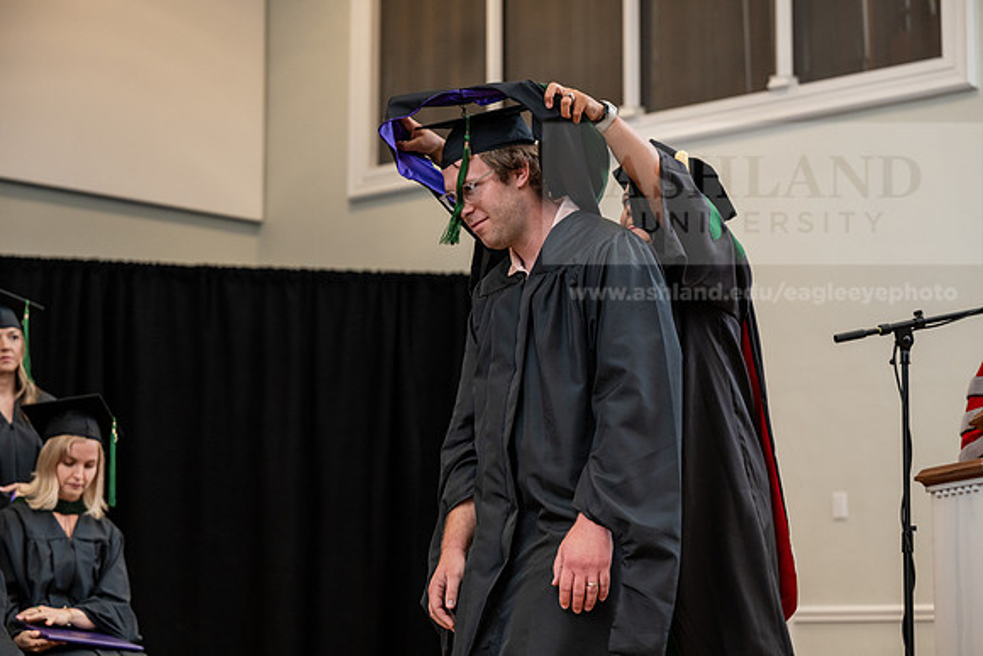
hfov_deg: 24.8
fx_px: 2239
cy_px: 328
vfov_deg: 16.7
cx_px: 492
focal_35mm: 82
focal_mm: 82
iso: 1600
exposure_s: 1/200
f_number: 3.5
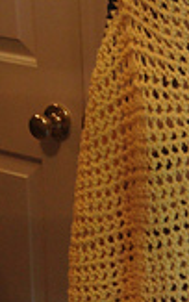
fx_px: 881
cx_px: 288
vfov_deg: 19.4
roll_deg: -3.1
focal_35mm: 107
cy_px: 137
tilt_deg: -17.3
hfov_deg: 11.7
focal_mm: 4.12
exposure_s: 1/40
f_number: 2.4
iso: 50
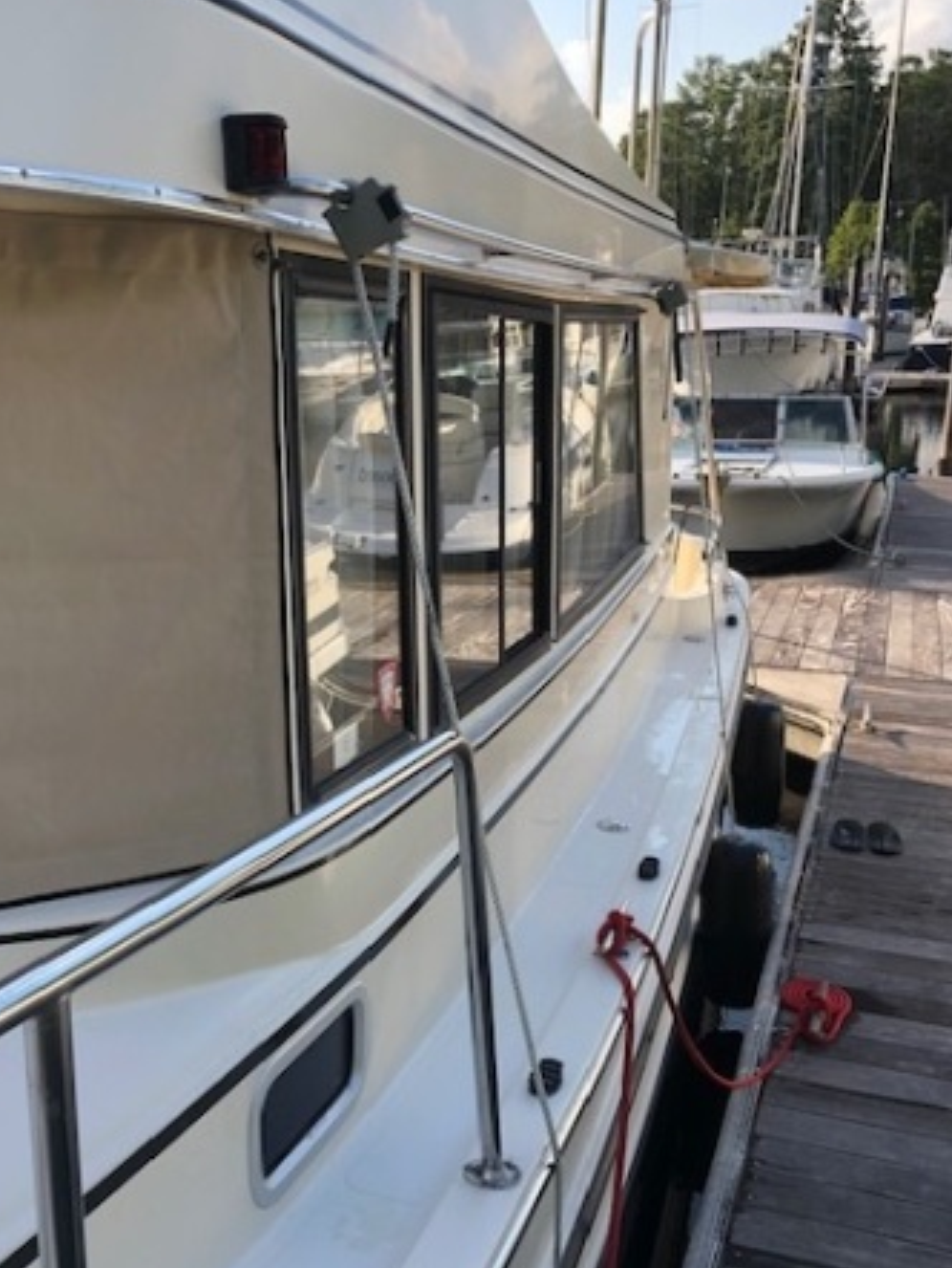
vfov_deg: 48.8
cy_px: 729
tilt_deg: -16.1
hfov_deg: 37.6
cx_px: 370
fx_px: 1392
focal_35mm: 38
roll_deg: -0.9
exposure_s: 1/578
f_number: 1.8
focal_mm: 3.99
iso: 20
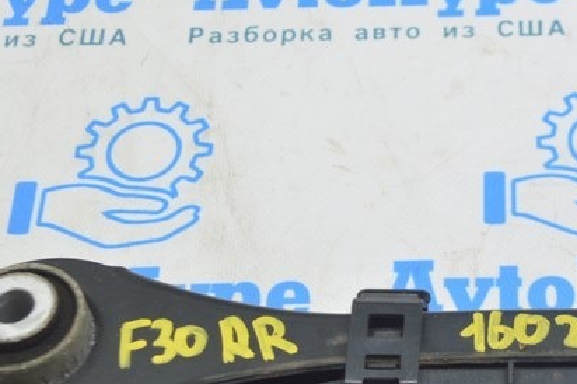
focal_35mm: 97
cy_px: 268
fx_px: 1553
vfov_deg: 14.0
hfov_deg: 20.6
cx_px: 529
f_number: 5.6
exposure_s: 1/20
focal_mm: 26
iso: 400
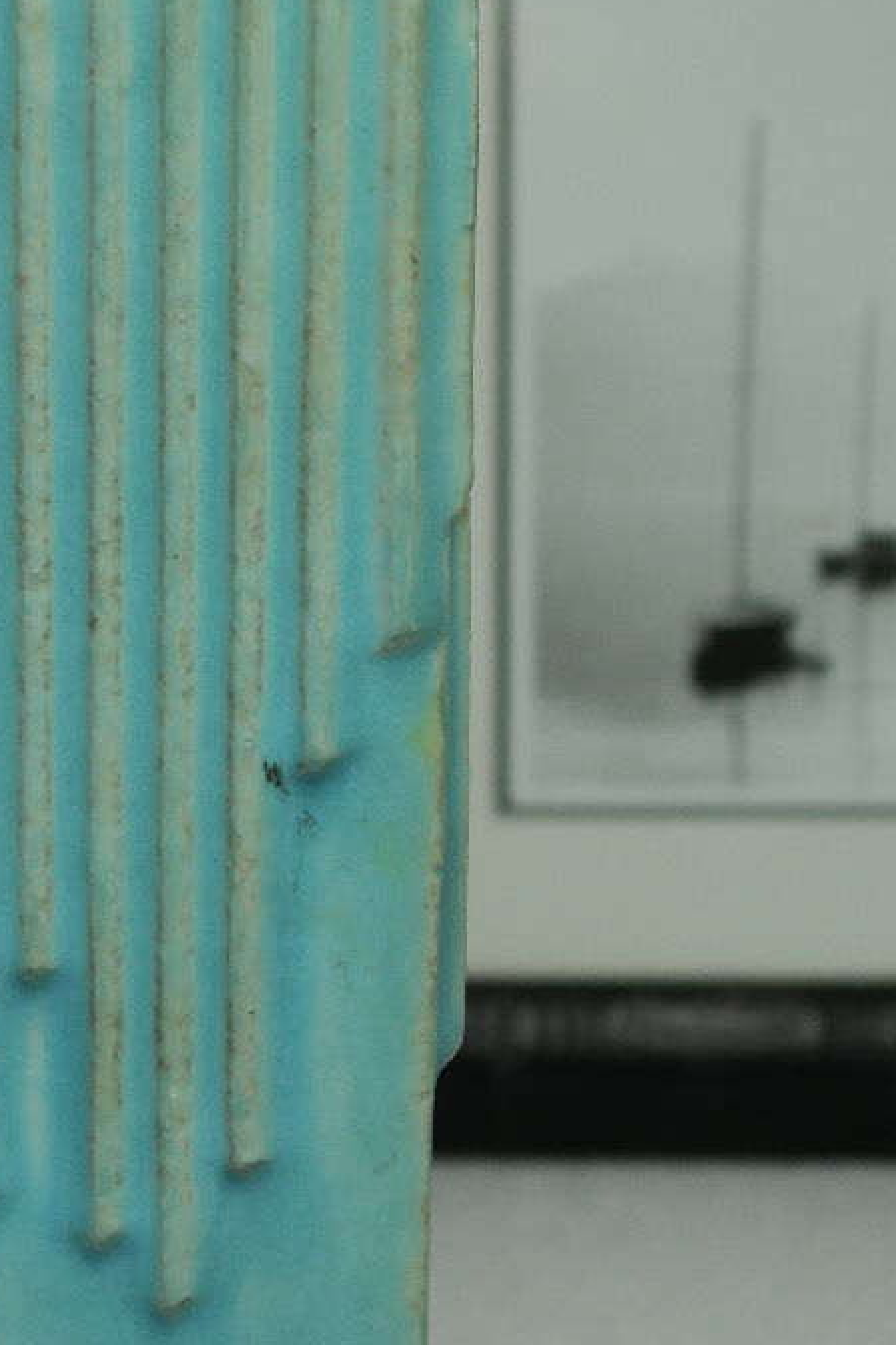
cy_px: 663
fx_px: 6611
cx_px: -122
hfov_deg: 7.7
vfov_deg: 11.6
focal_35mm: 177
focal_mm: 45
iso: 200
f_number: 5.6
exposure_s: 1/30
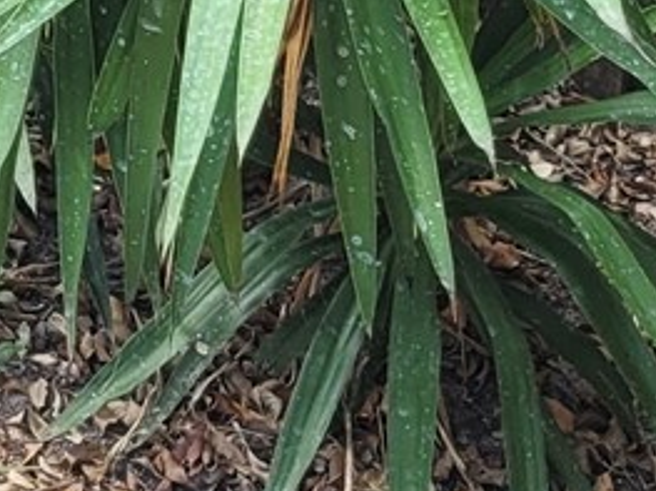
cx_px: -417
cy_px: -942
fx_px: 2993
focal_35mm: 158
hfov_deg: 11.8
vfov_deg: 8.1
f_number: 1.8
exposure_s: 1/153
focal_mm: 5.4
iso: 40
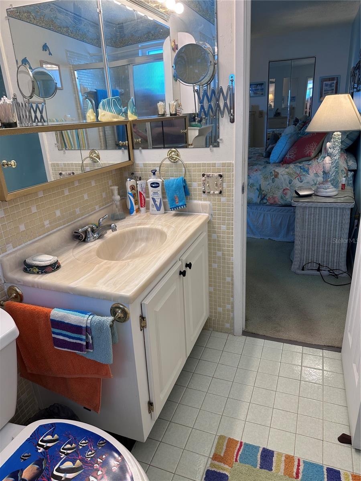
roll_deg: +3.5
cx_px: 180
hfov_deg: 56.8
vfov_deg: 71.6
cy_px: 240
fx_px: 334
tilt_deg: -20.4
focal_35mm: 24
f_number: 1.78
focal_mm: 6.86
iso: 64
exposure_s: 1/120
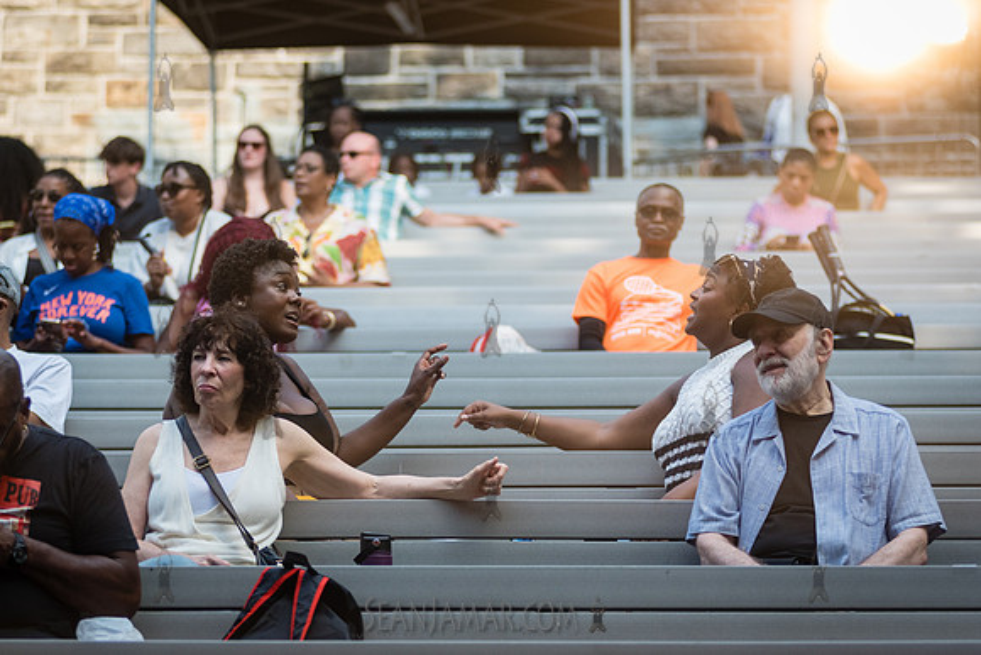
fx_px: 3829
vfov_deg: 9.8
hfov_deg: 14.6
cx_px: 445
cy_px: 343
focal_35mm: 140
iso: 1000
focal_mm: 112
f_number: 2.8
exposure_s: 1/3200
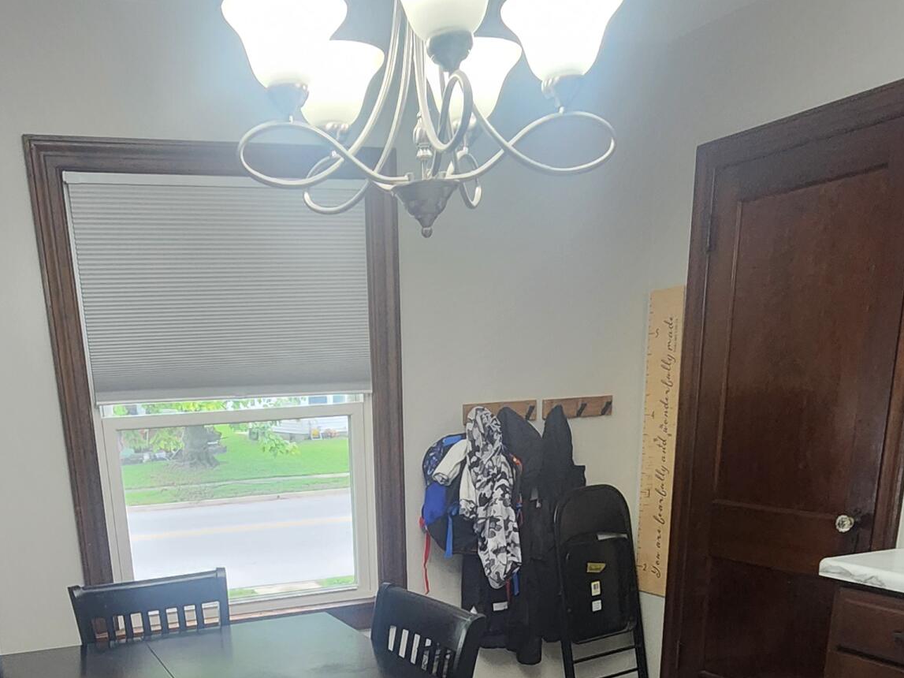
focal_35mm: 34
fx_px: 888
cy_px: 721
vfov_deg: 36.3
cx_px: 337
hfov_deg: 53.3
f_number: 2.2
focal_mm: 2.2
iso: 320
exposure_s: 1/40
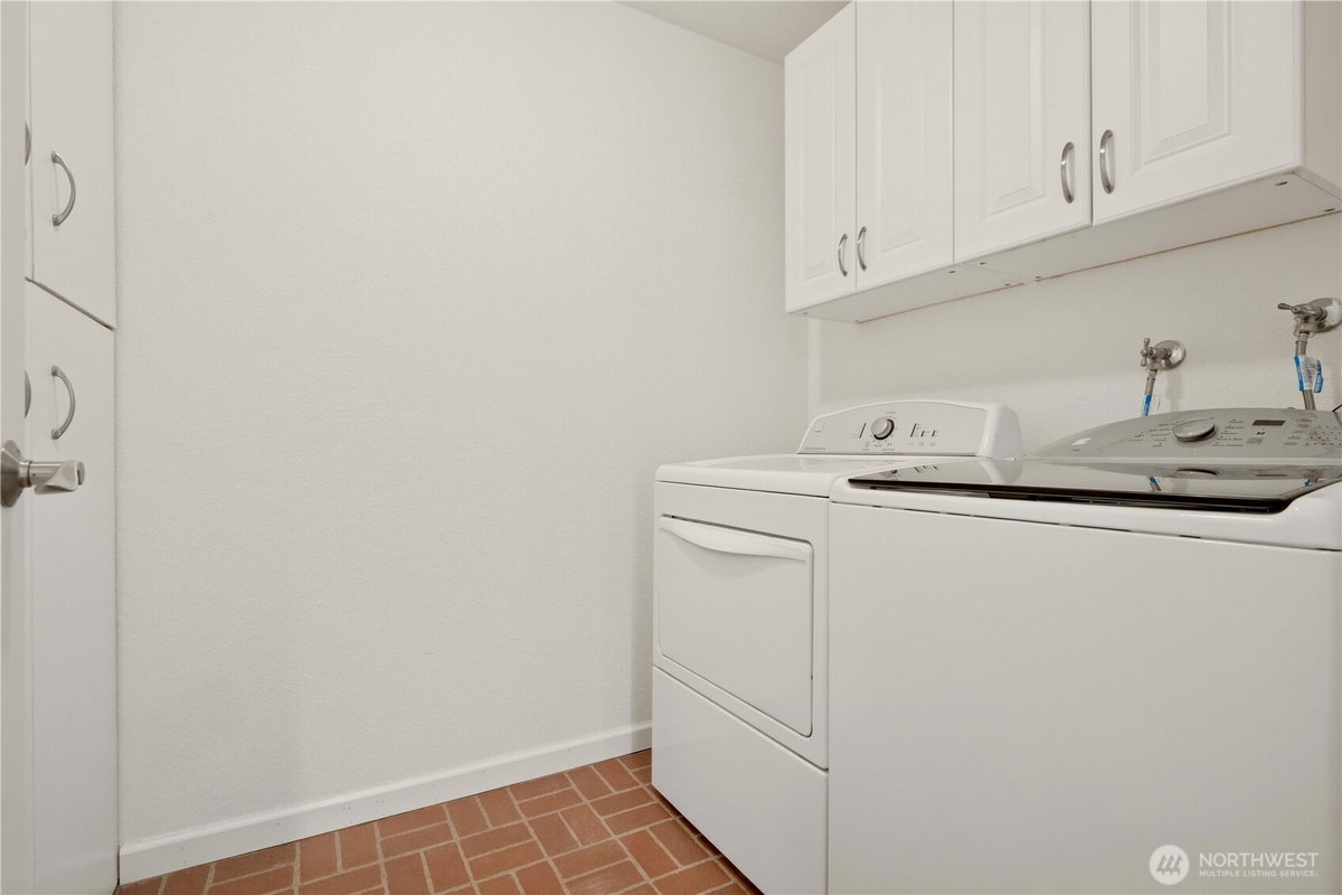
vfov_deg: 70.4
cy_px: 448
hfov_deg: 93.3
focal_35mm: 17
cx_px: 671
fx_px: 634
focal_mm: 17
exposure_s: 2
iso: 400
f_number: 9
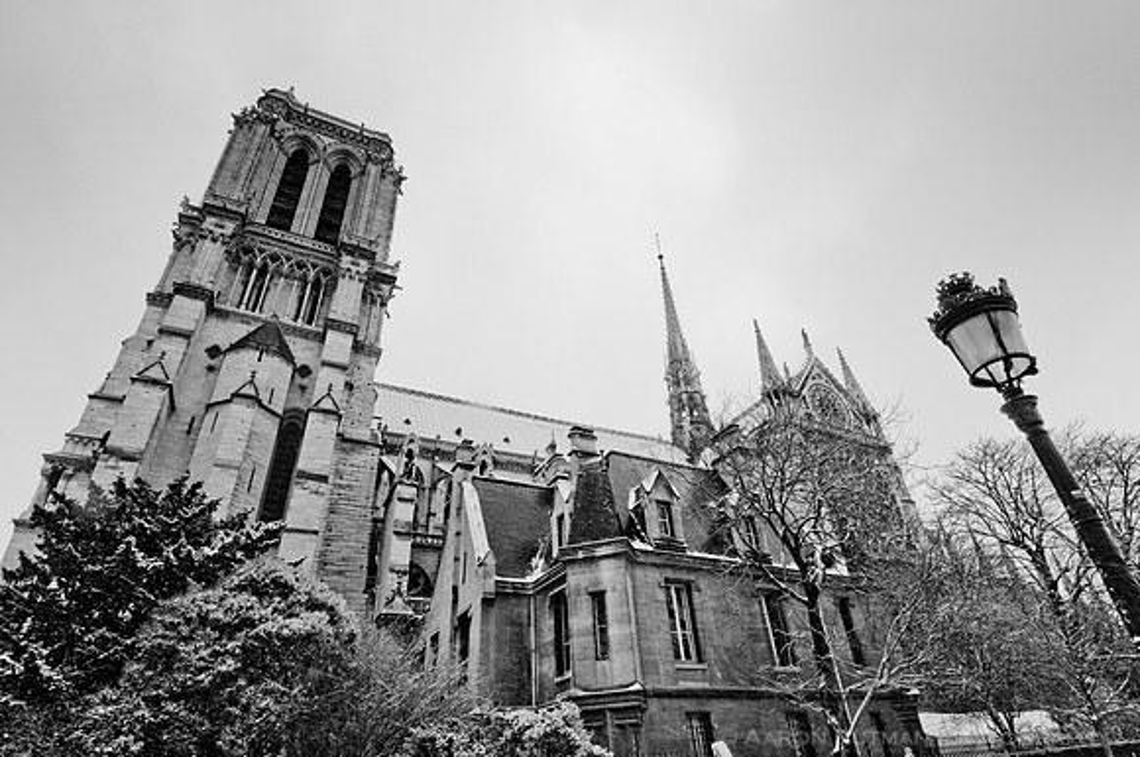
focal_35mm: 18
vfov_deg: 67.2
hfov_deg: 90.1
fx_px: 569
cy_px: 378
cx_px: 570
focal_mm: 12
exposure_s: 1/125
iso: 200
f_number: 11
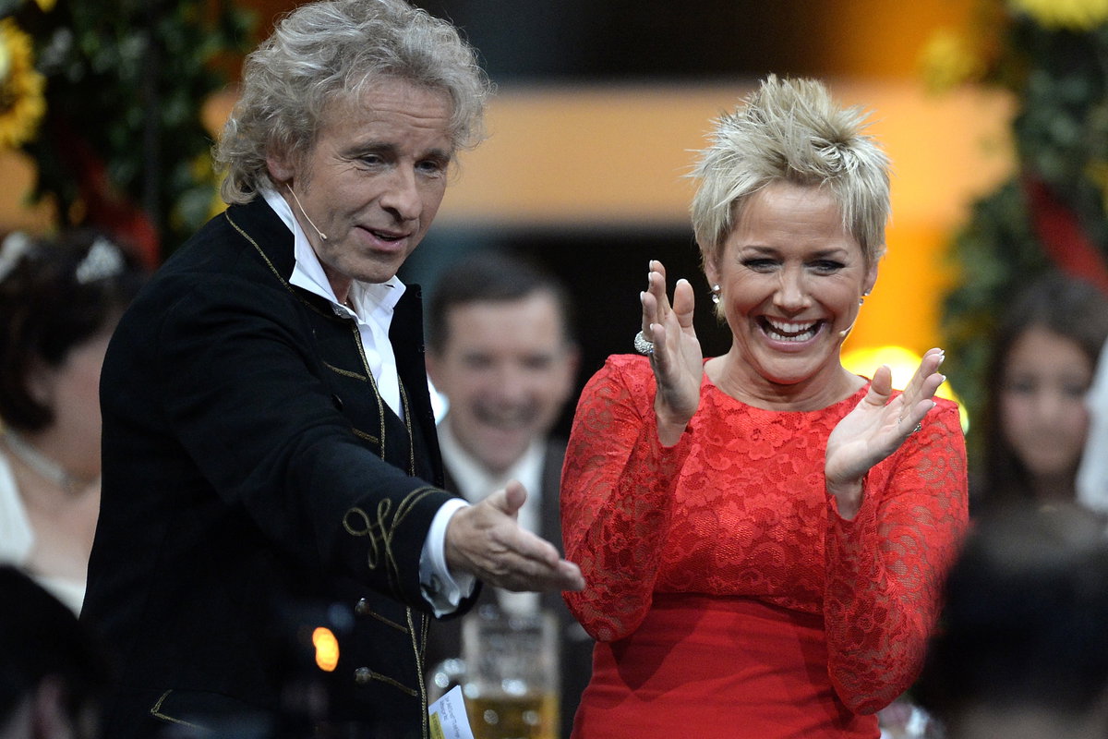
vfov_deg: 3.4
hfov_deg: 5.2
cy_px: 370
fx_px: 12310
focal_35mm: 400
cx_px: 554
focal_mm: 400
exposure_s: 1/1000
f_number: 2.8
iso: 3200
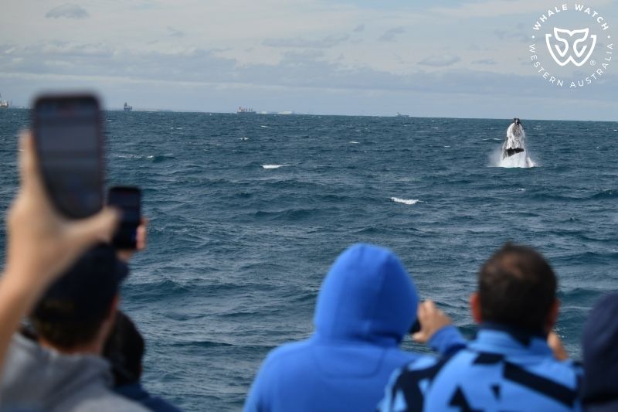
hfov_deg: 23.9
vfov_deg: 16.1
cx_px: 309
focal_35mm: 85
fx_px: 1459
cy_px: 206
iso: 560
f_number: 5
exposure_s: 1/8000
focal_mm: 85
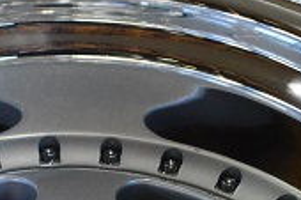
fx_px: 1019
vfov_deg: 10.7
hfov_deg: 16.7
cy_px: 329
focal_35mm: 122
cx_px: 74
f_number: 6.3
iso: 3200
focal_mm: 22
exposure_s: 1/160
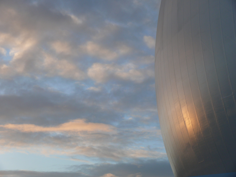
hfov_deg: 22.5
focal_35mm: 87
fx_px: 593
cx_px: 118
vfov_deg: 17.0
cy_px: 88
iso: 100
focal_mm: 18.3
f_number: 5
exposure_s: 1/200
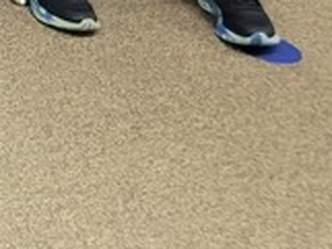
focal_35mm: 165
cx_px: -683
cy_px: -335
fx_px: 1584
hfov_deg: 9.3
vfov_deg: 8.3
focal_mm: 5.4
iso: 320
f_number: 1.8
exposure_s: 1/120
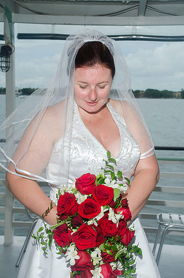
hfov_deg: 22.5
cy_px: 139
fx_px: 462
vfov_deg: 33.5
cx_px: 92
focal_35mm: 60
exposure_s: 1/160
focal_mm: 40
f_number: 7.1
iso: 100
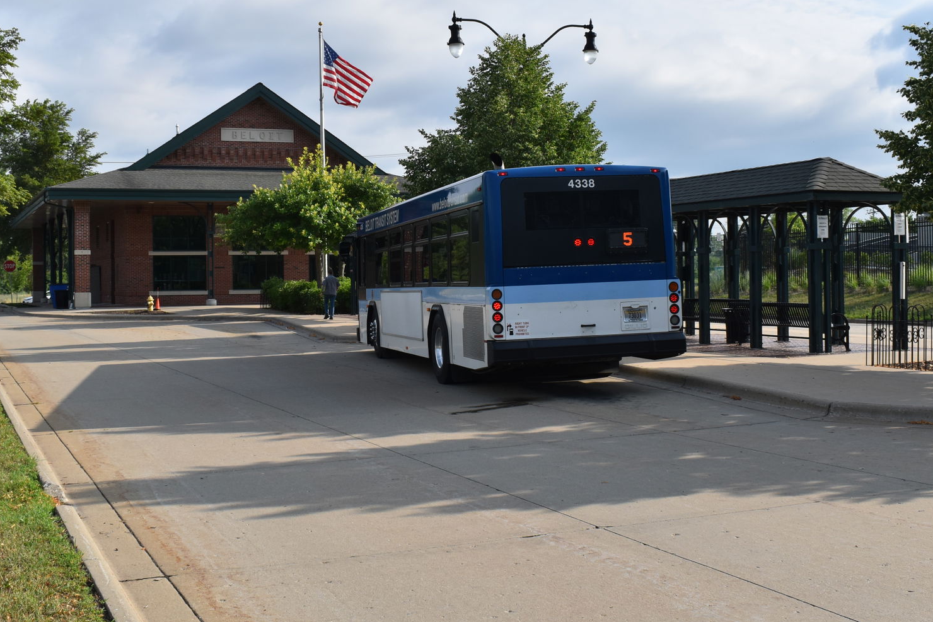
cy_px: 256
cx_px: 457
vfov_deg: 27.7
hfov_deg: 40.6
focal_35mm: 49
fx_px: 1261
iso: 200
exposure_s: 1/400
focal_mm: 25
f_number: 10
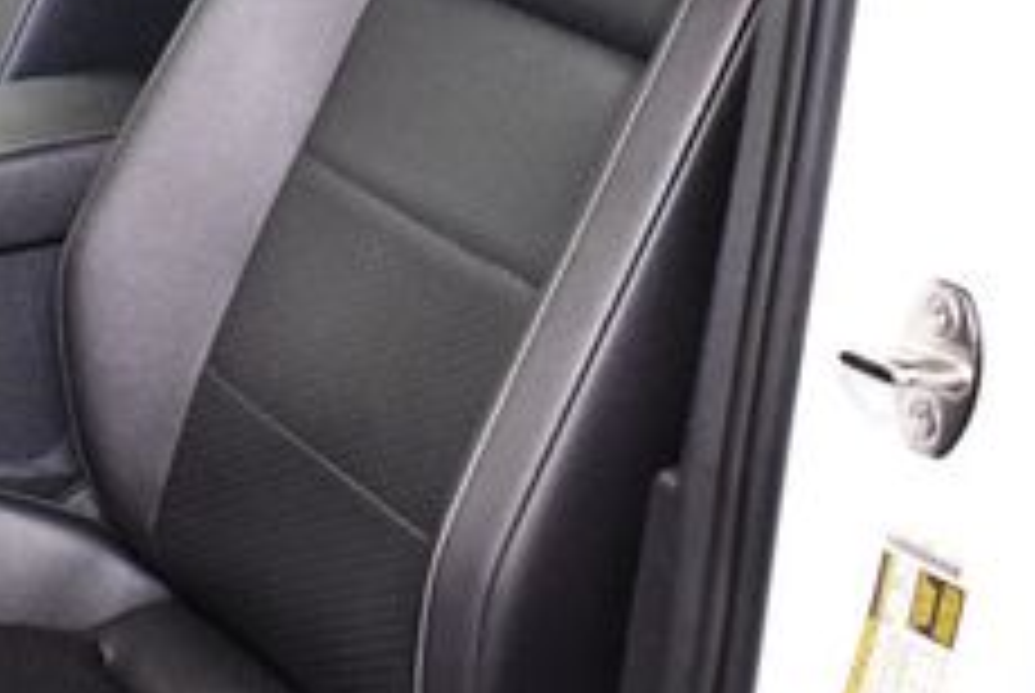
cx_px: 135
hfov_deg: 20.0
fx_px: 2879
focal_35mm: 100
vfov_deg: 13.6
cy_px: 45
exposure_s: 1/125
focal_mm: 18
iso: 2800
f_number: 3.5
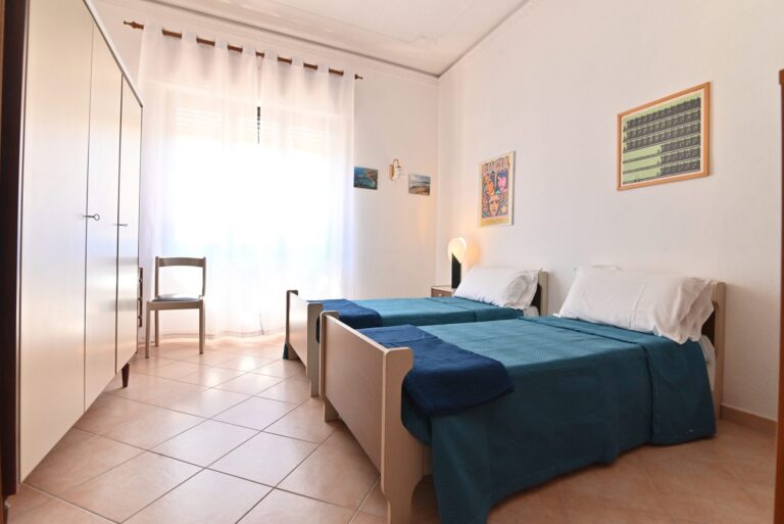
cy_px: 262
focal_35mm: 16
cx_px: 392
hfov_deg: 96.7
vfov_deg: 73.8
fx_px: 349
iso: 1000
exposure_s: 1/40
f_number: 8
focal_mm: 16
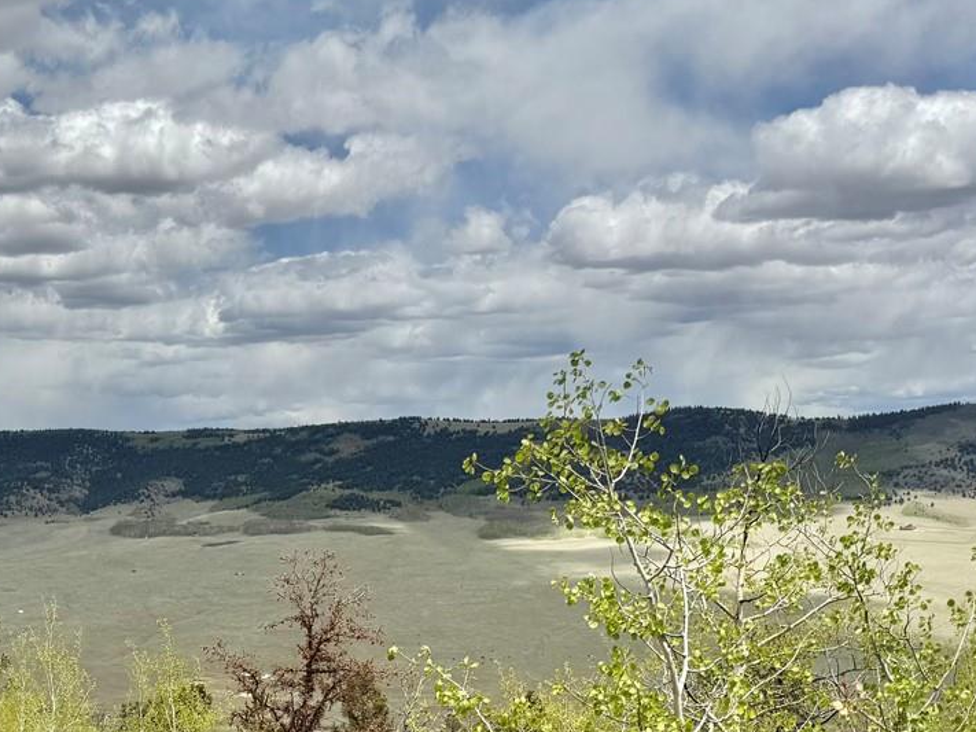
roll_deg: +1.1
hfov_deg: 34.6
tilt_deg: -8.7
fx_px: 1522
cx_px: 222
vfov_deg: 26.0
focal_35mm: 54
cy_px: 680
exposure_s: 1/7937
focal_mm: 6.76
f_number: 1.78
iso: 80
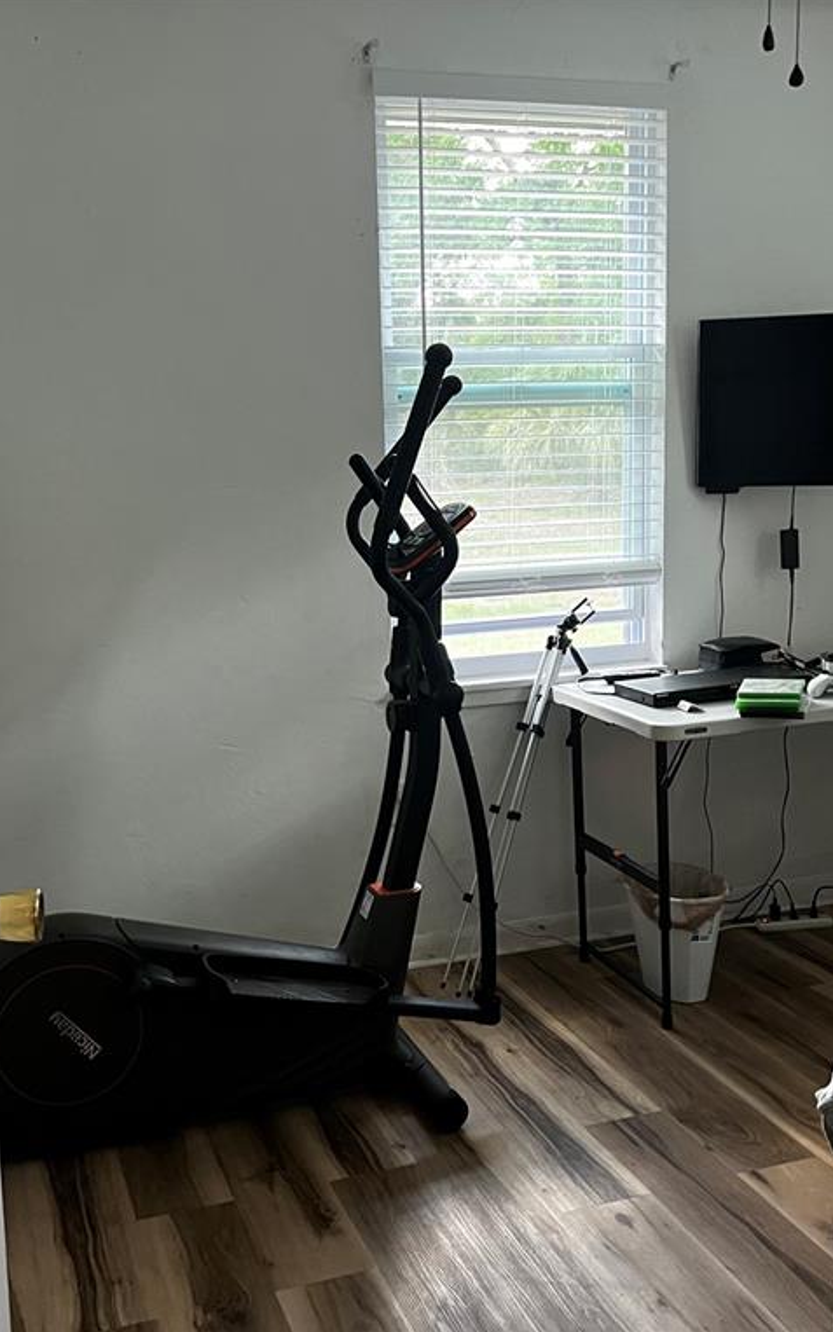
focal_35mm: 37
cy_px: 665
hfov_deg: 34.4
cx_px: 391
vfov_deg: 52.7
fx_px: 1344
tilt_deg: -8.9
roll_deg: +2.5
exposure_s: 1/60
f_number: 1.5
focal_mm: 5.7
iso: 200
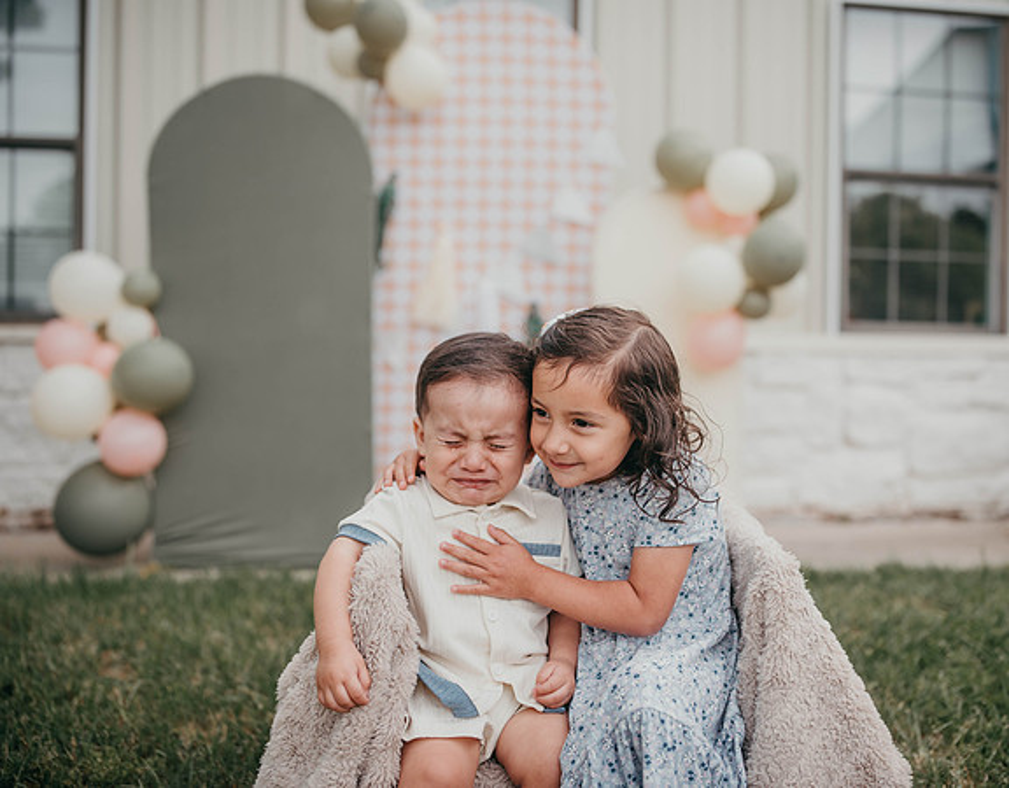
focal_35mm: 39
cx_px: 556
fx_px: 1149
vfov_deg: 37.9
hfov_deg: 47.3
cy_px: 394
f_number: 1.8
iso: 50
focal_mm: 35
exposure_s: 1/1000
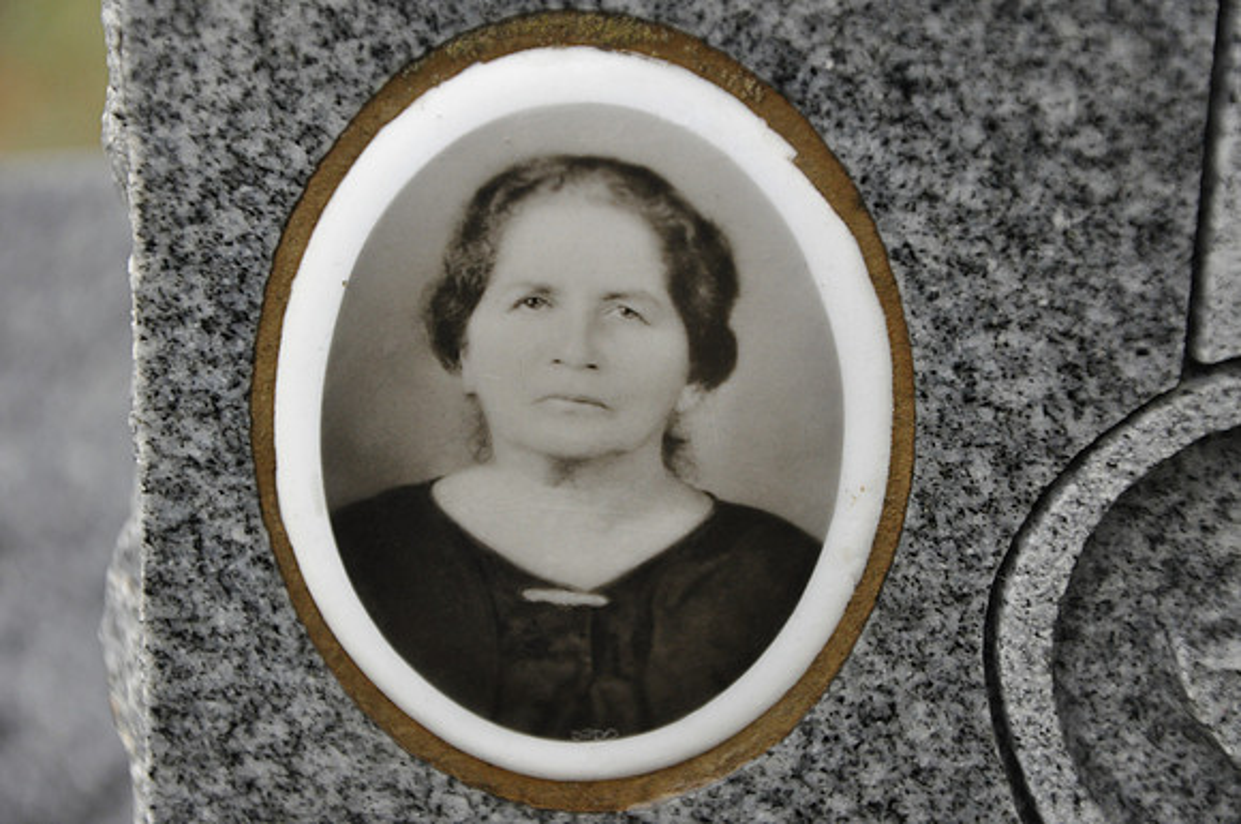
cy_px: 412
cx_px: 620
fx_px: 4131
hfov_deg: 17.1
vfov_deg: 11.4
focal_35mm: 120
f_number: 5.3
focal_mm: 80
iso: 800
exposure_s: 1/60
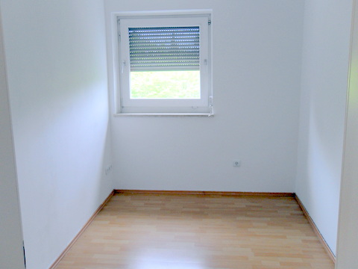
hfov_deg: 52.6
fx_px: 362
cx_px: 179
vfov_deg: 40.7
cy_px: 134
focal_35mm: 35
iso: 120
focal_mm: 6.3
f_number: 3.5
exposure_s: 1/45
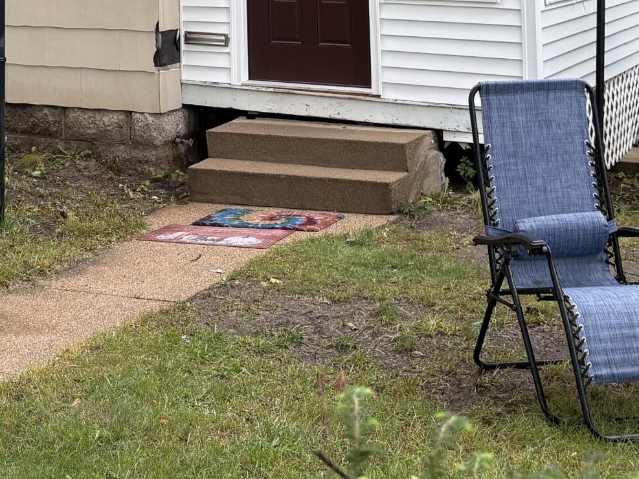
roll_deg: +0.3
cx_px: 124
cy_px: -207
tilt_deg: +3.8
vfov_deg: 17.1
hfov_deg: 24.3
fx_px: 1459
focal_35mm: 79
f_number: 1.6
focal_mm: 5.96
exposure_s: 1/334
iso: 64
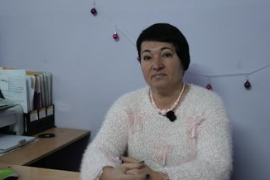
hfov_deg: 45.4
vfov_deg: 31.1
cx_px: 148
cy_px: 107
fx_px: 322
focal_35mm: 43
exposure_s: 1/50
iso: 640
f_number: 2.8
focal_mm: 35
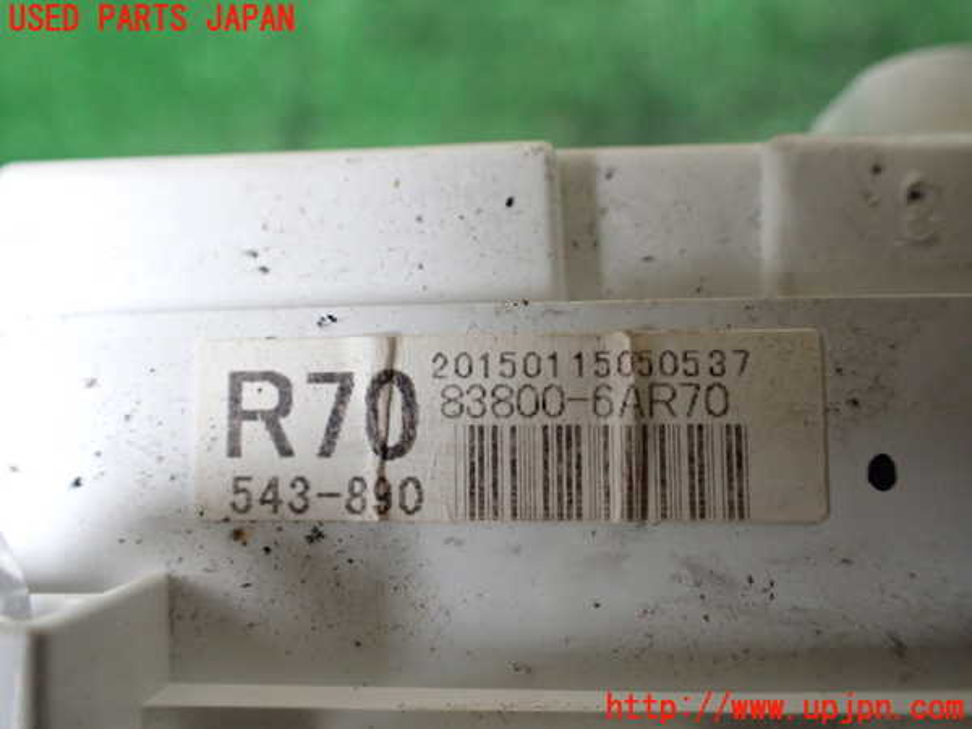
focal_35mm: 30
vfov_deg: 46.8
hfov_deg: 60.0
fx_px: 842
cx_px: 486
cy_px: 364
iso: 640
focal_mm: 5.4
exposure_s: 1/125
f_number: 2.3
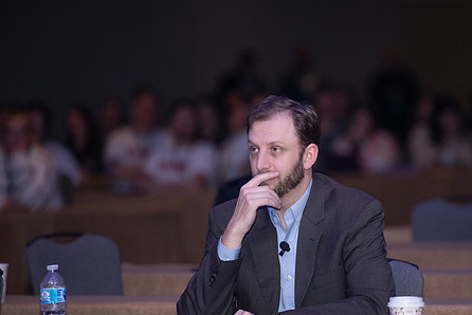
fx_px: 3411
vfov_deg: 5.3
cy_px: 173
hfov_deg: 7.9
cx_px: 306
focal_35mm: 260
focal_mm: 200
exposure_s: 1/250
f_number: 3.2
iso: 1600
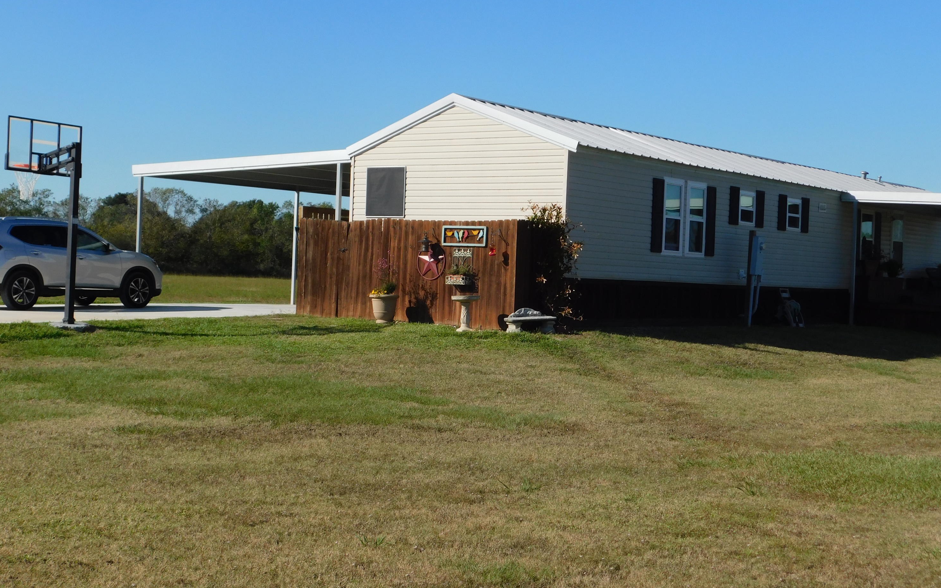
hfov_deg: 36.9
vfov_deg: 23.6
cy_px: 302
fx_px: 1410
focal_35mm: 55
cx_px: 470
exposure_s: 1/1250
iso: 125
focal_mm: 9
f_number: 3.8
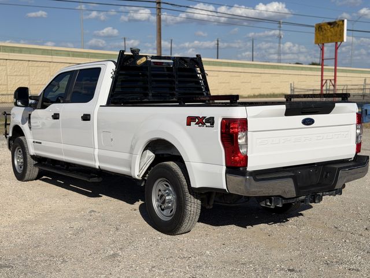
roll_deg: +0.2
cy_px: 139
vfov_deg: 30.3
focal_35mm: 48
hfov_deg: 39.7
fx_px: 513
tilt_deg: -3.9
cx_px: 185
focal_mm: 6.76
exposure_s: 1/13333
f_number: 1.78
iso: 80
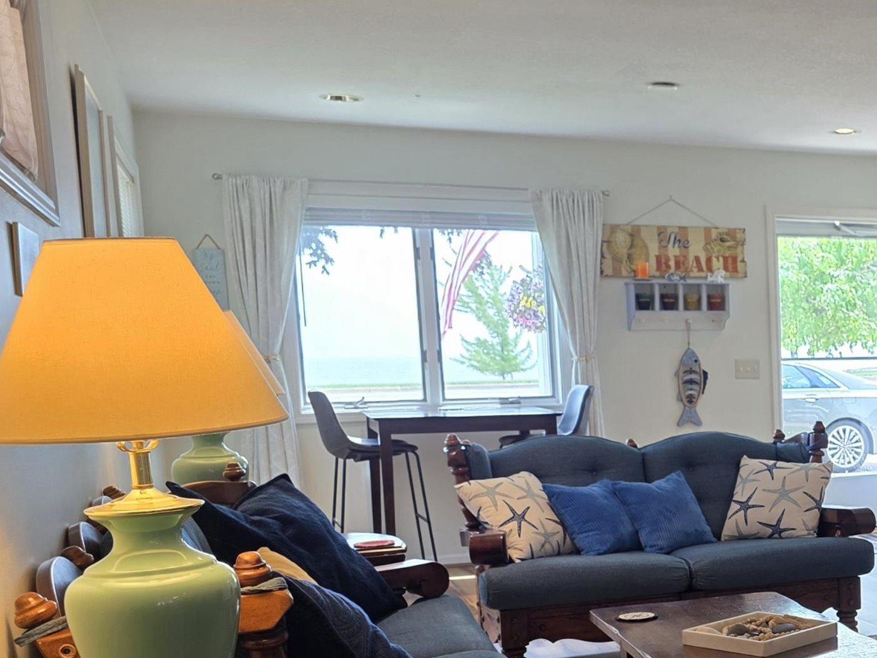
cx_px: 921
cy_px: 498
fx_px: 1292
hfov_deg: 33.5
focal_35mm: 51
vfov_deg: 28.1
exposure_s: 1/120
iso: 80
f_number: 1.7
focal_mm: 6.3
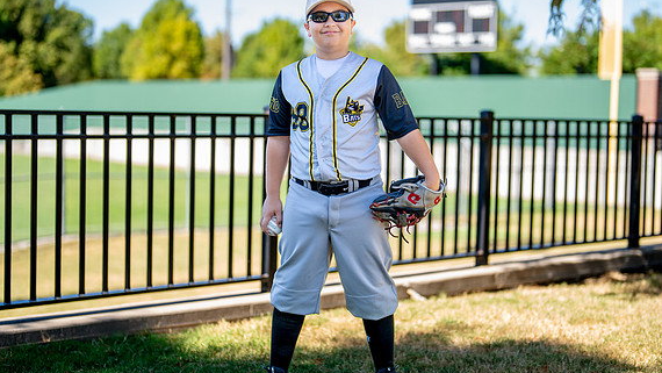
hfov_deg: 31.0
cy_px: 168
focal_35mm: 68
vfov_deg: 17.7
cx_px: 346
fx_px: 1194
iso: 100
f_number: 1.2
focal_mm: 50
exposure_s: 1/1600
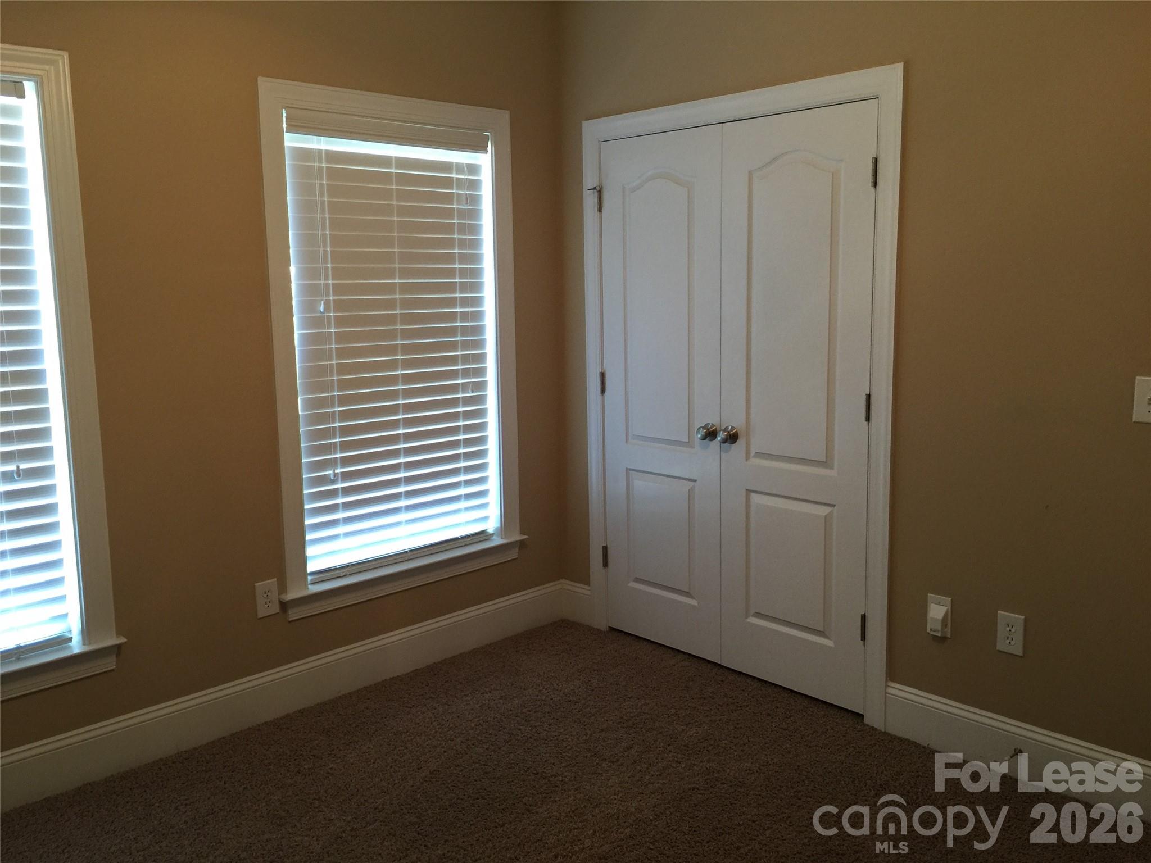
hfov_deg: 61.7
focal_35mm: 29
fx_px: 964
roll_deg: -0.5
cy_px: 432
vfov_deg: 48.2
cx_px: 576
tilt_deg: -7.5
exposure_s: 1/15
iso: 64
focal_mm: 4.15
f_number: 2.2
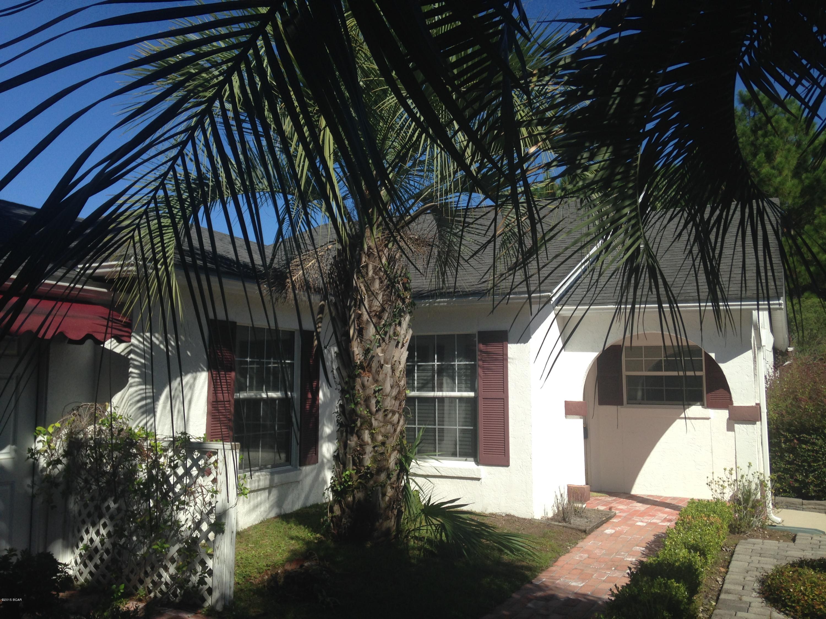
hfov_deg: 55.4
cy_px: 310
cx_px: 413
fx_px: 787
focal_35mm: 33
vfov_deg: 42.9
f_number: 2.4
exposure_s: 1/1748
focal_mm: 4.12
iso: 50
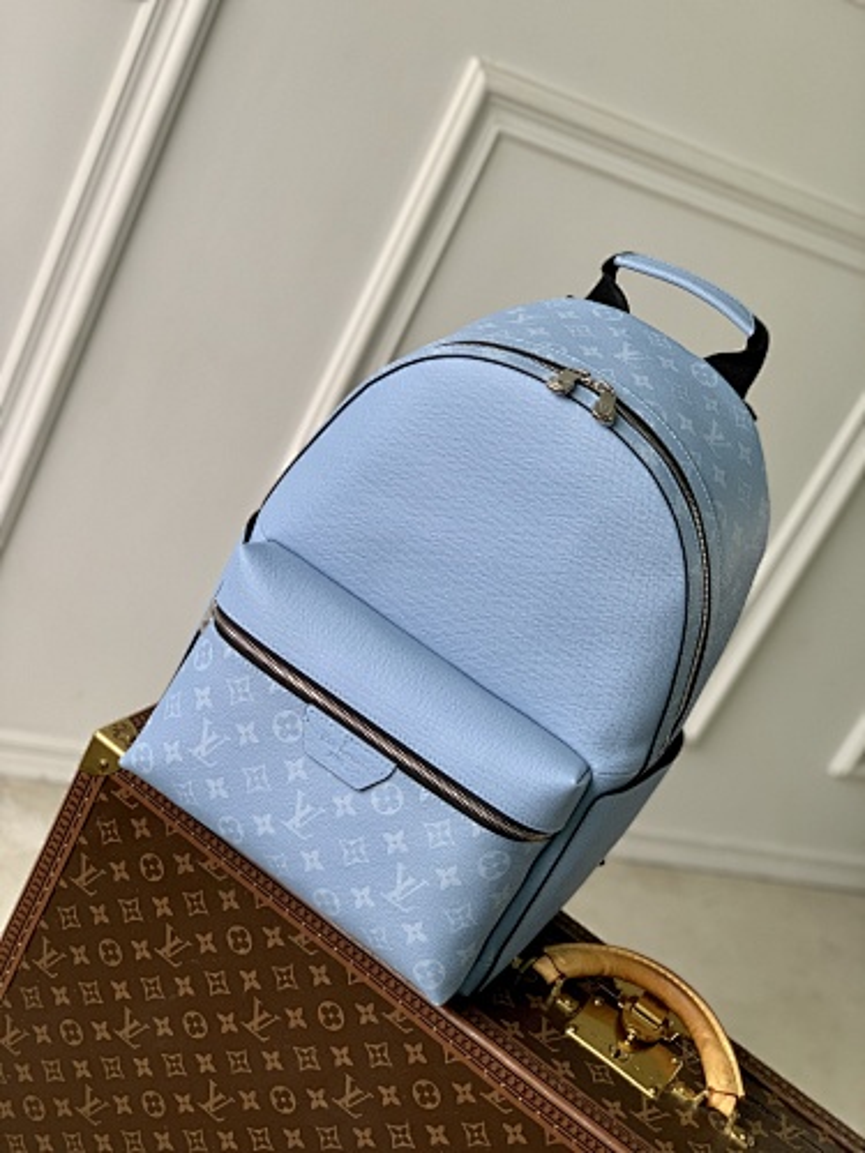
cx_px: 432
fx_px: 1733
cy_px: 576
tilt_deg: -23.2
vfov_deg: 36.8
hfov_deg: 28.0
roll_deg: -27.6
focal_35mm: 52
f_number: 2.4
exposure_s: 1/122
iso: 64
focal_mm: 6
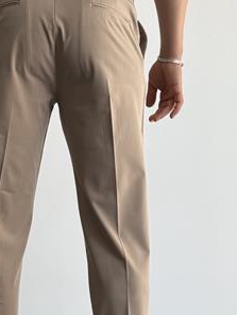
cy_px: 198
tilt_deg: +0.8
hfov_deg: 17.0
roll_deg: -0.7
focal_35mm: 86
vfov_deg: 22.7
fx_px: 785
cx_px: 48
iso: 64
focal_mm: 6.76
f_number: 1.78
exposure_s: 1/172
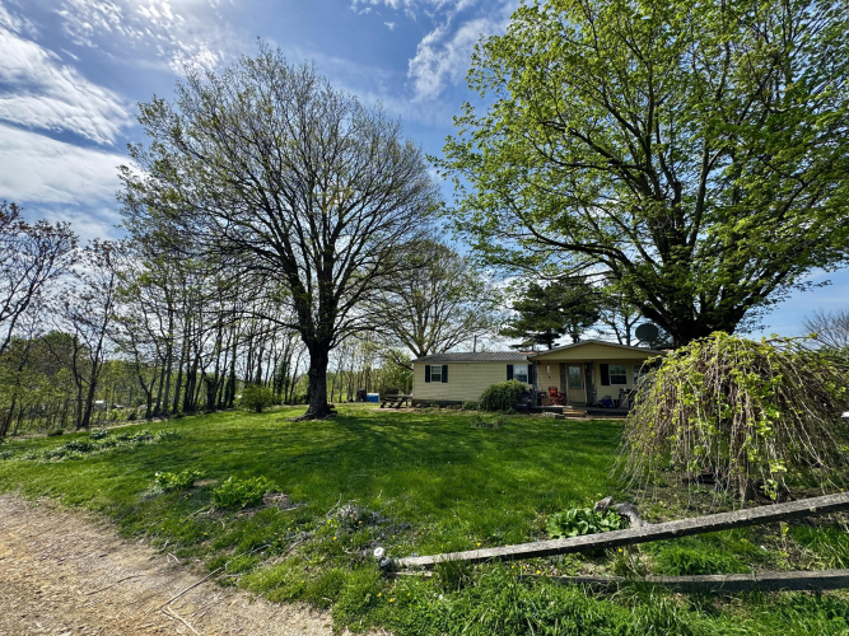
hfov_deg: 102.1
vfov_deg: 85.7
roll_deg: -2.0
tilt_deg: +11.4
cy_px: 318
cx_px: 424
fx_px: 343
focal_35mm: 14
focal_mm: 2.22
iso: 40
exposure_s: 1/1600
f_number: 2.2
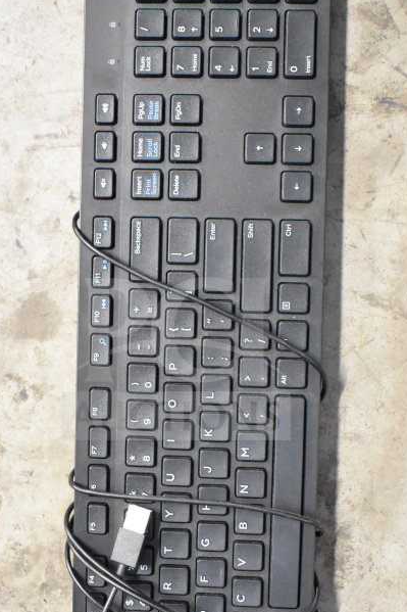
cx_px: 175
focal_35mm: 55
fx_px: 933
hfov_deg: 24.6
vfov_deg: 36.2
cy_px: 359
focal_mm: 24
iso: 7200
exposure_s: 1/40
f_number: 4
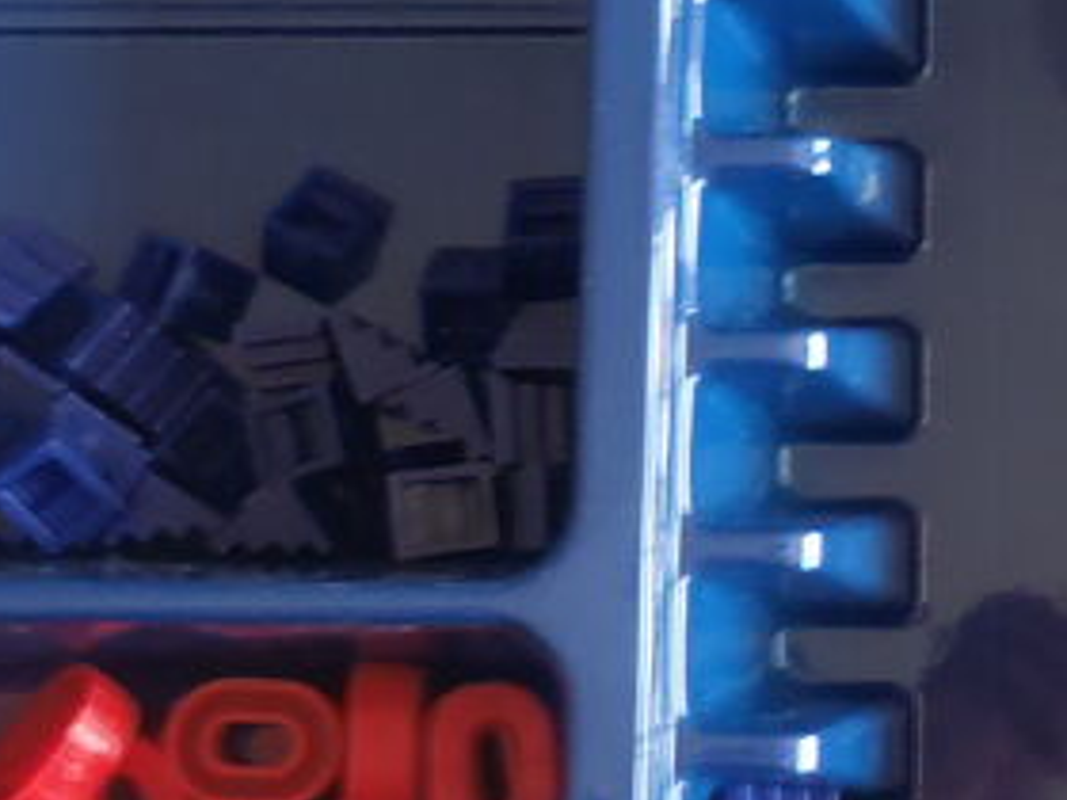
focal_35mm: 100
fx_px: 3082
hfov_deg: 18.6
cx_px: 1273
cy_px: 171
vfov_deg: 14.7
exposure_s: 1/6
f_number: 3.9
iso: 200
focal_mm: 5
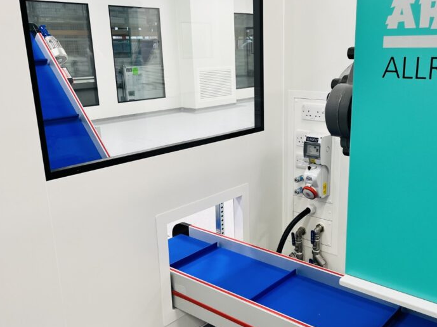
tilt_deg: -16.8
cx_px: 256
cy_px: 176
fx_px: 467
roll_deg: +1.0
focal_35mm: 37
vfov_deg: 38.6
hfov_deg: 49.9
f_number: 1.6
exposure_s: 1/100
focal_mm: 5.1
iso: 64
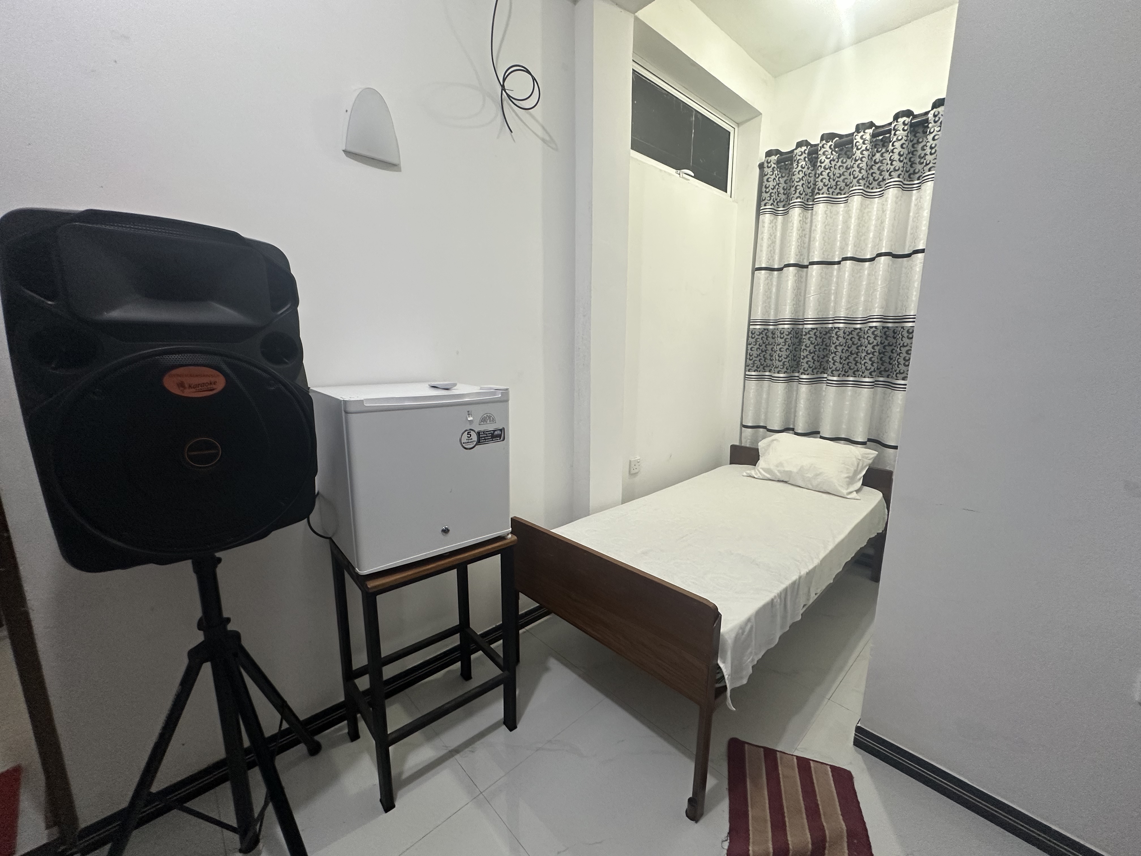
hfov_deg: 102.1
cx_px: 570
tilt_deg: -9.4
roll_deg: -0.5
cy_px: 428
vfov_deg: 85.7
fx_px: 461
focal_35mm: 14
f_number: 2.2
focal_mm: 2.22
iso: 200
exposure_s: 1/50
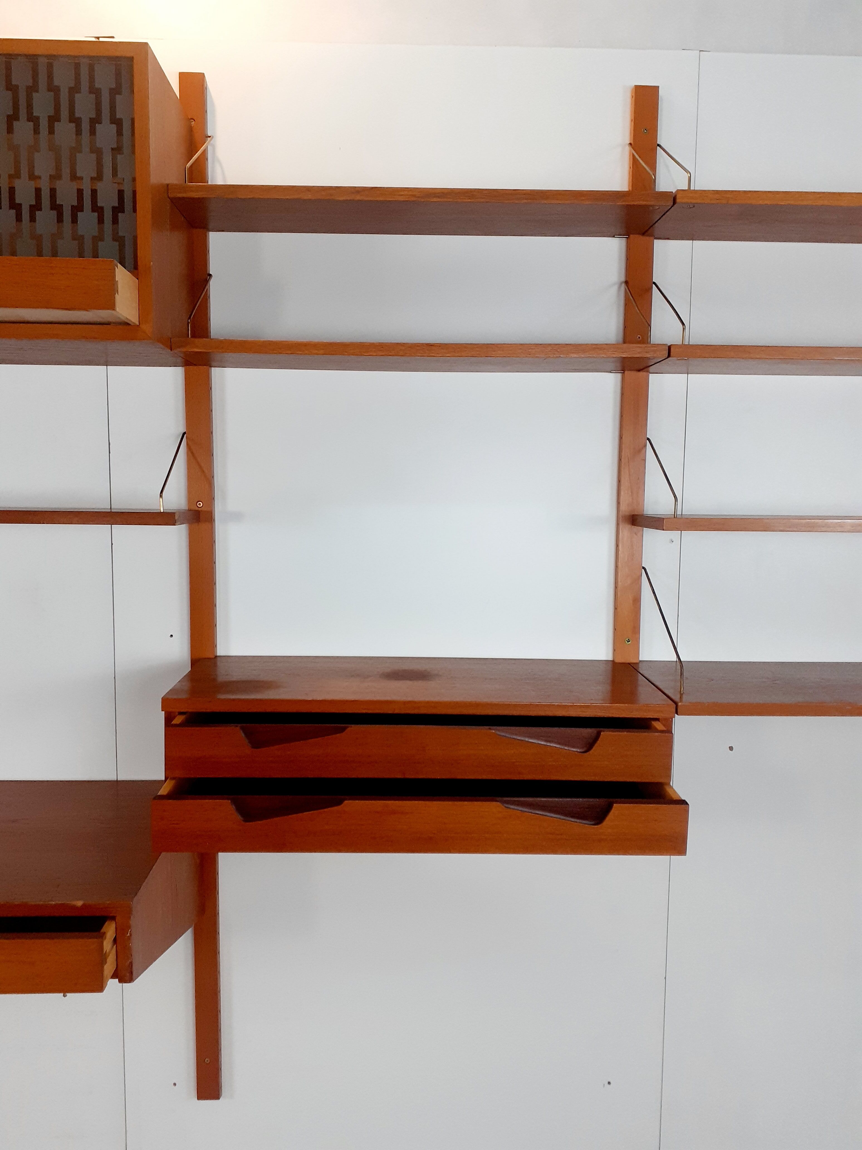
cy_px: 575
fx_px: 896
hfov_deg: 51.4
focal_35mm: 27
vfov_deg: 65.3
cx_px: 431
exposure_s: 1/100
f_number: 1.9
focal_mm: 3.6
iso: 64
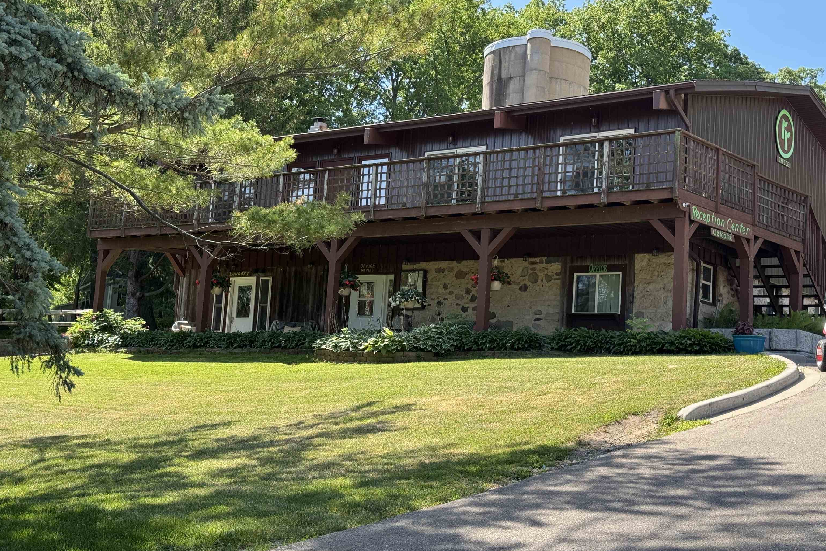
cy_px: 257
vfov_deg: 27.0
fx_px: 1147
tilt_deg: +7.7
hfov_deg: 39.6
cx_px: 413
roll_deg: -4.2
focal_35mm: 50
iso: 64
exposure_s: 1/1011
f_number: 1.78
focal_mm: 6.76
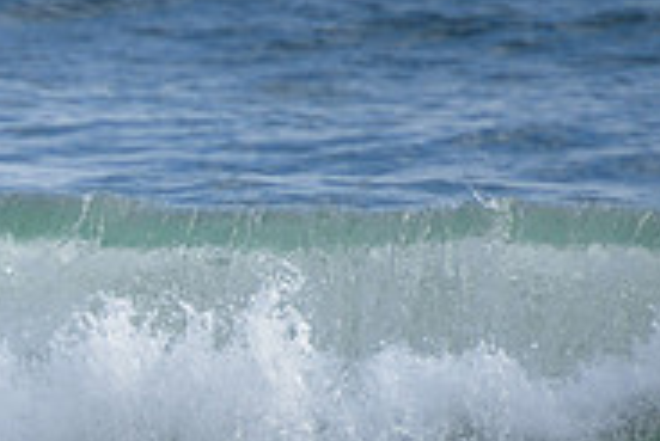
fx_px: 28365
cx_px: -144
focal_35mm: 1546
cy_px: 380
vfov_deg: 0.9
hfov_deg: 1.3
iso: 160
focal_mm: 400
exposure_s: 1/1600
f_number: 5.6
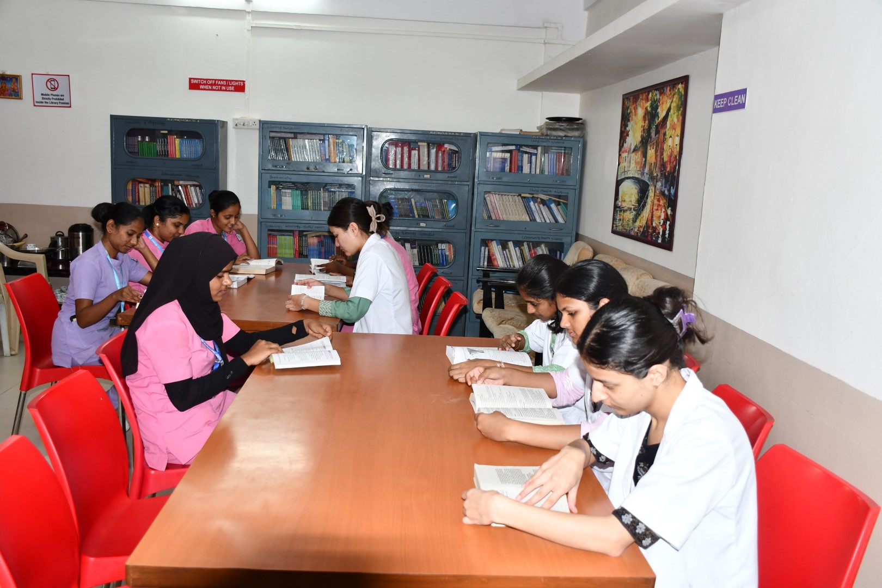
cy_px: 294
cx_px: 441
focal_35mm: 33
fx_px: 808
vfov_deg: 40.0
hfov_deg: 57.2
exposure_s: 1/60
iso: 640
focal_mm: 22
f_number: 4.5
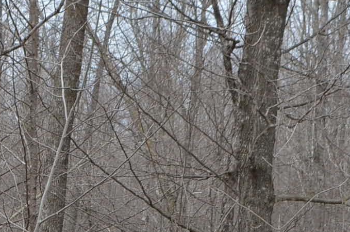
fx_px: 1795
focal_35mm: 185
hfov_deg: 10.9
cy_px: 120
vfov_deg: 7.4
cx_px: -98
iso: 200
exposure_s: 1/250
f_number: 8
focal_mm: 34
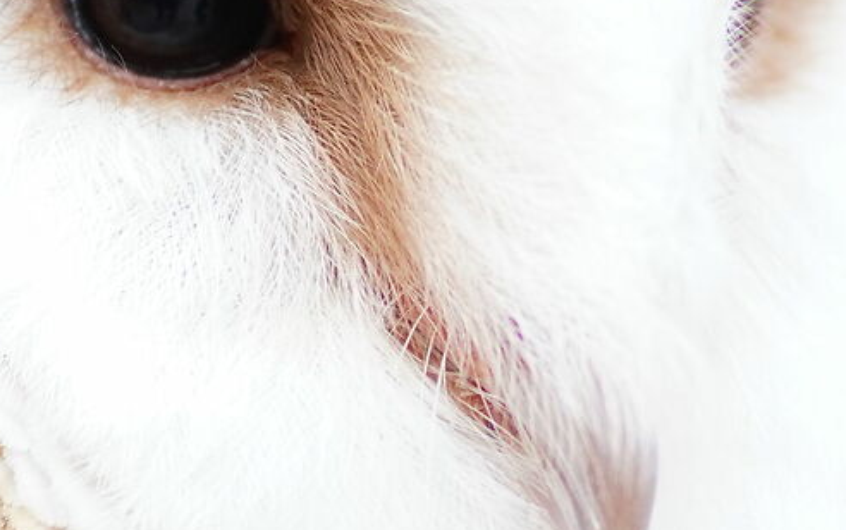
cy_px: 279
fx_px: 23216
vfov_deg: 1.3
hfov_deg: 2.1
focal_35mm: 1006
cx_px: 358
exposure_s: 1/1000
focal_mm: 135
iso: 320
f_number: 2.2
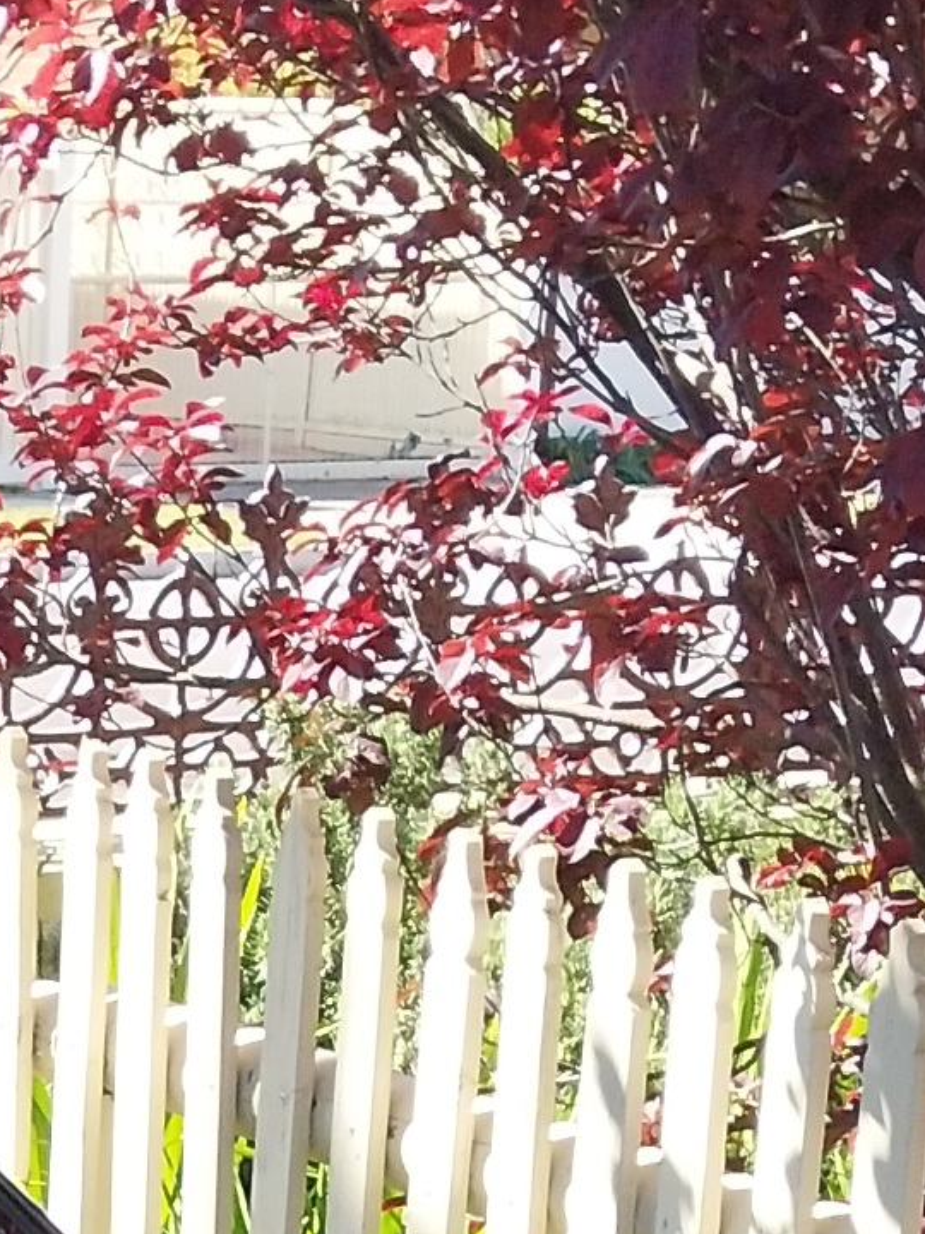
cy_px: 2812
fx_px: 5273
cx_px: -295
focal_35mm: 148
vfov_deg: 11.4
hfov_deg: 9.8
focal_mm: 4
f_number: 1.8
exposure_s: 1/30
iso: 20
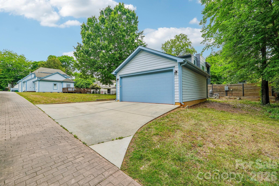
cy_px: 93
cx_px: 140
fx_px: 116
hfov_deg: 100.4
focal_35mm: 15
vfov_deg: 77.3
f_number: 8
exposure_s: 1/45
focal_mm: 10
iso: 100
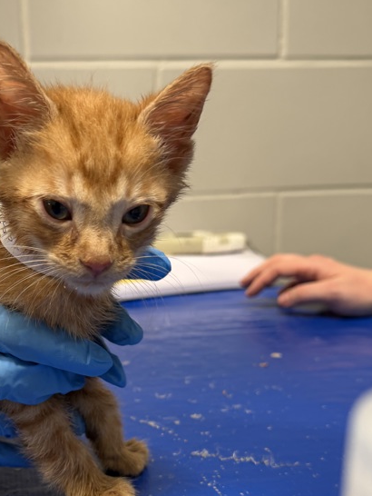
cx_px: 106
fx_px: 644
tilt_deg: -13.3
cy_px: 352
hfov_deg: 31.8
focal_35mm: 45
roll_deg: +2.8
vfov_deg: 41.2
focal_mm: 6.76
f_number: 1.78
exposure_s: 1/60
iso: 125
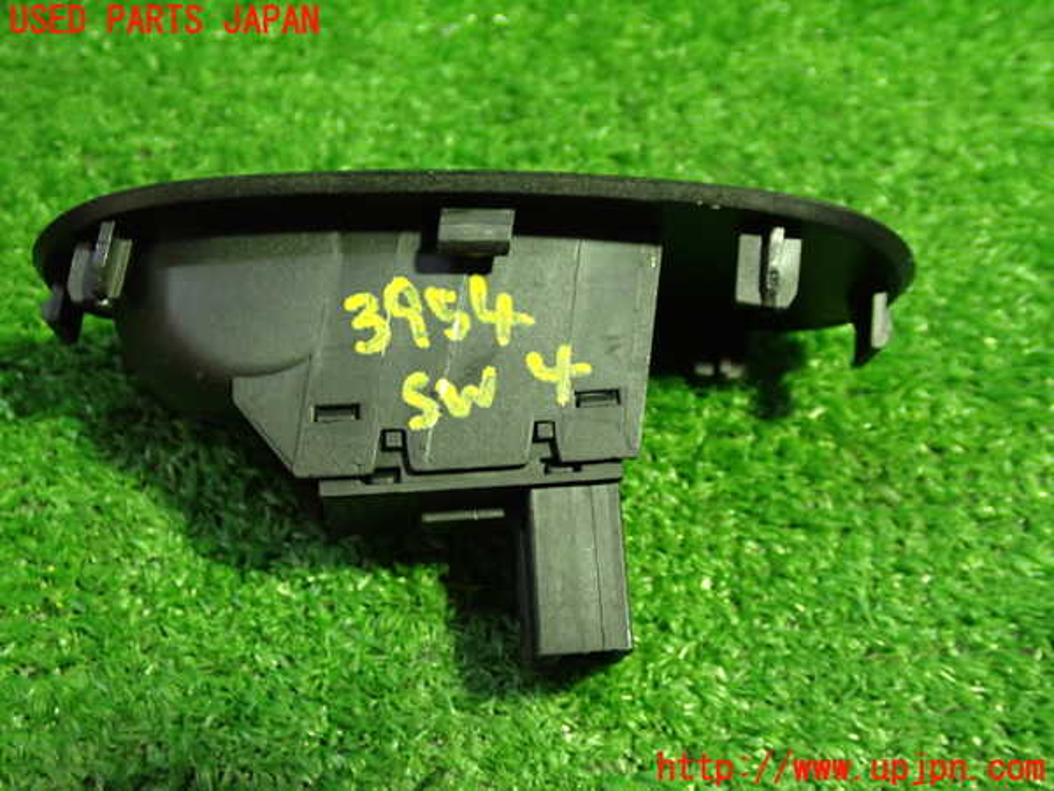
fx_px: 1340
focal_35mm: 44
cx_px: 527
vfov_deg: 32.9
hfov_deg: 42.9
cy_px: 396
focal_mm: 7.84
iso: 800
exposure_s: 1/40
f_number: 2.9
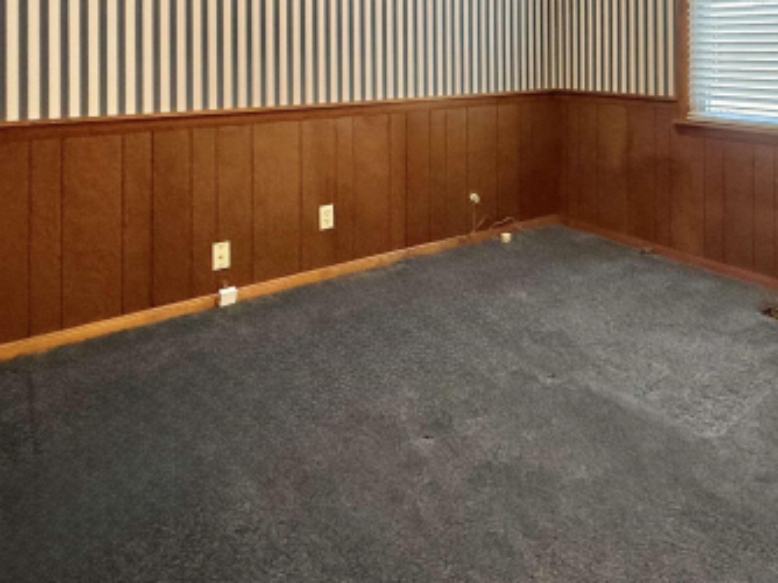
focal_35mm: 28
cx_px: 488
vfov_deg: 44.5
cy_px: 42
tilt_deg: +0.0
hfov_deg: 62.6
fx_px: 629
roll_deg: +0.4
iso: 500
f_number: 2.2
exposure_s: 1/120
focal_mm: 2.22
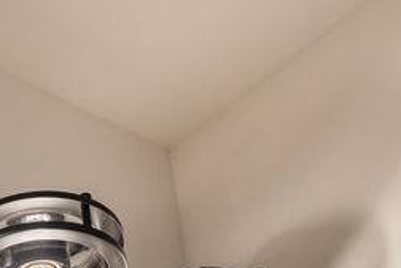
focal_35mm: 100
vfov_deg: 13.5
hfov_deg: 19.9
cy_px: 283
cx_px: 14
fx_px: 1114
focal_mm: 24
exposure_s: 1/640
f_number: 2.8
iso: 320
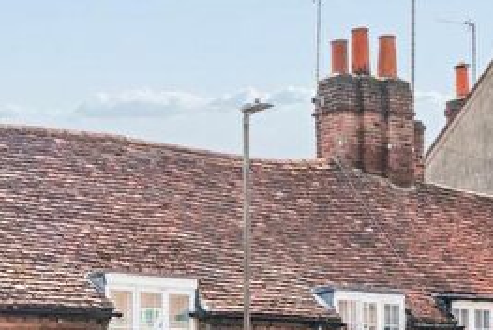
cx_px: 52
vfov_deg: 14.4
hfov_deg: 21.4
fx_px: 1275
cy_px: 370
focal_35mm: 93
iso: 640
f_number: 8
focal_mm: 35
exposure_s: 1/800
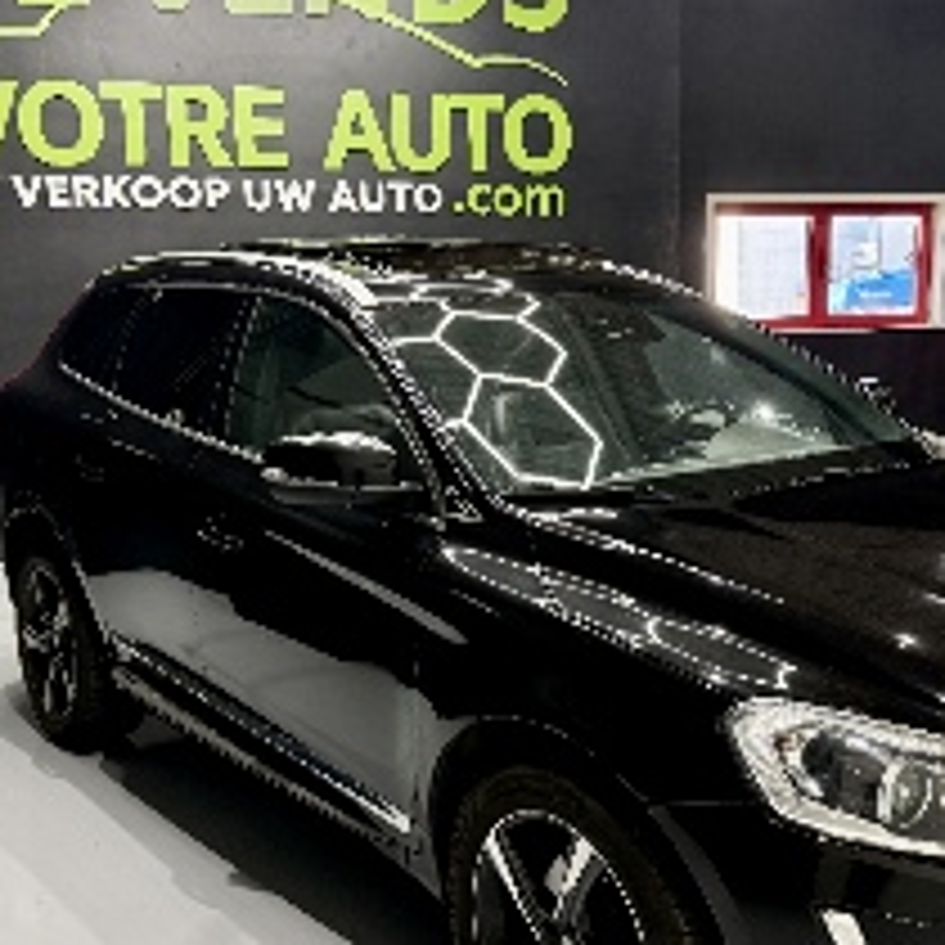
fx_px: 1297
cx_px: 576
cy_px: 500
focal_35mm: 42
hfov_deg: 39.8
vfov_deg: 40.0
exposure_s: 1/100
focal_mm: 6.76
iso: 250
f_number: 1.78
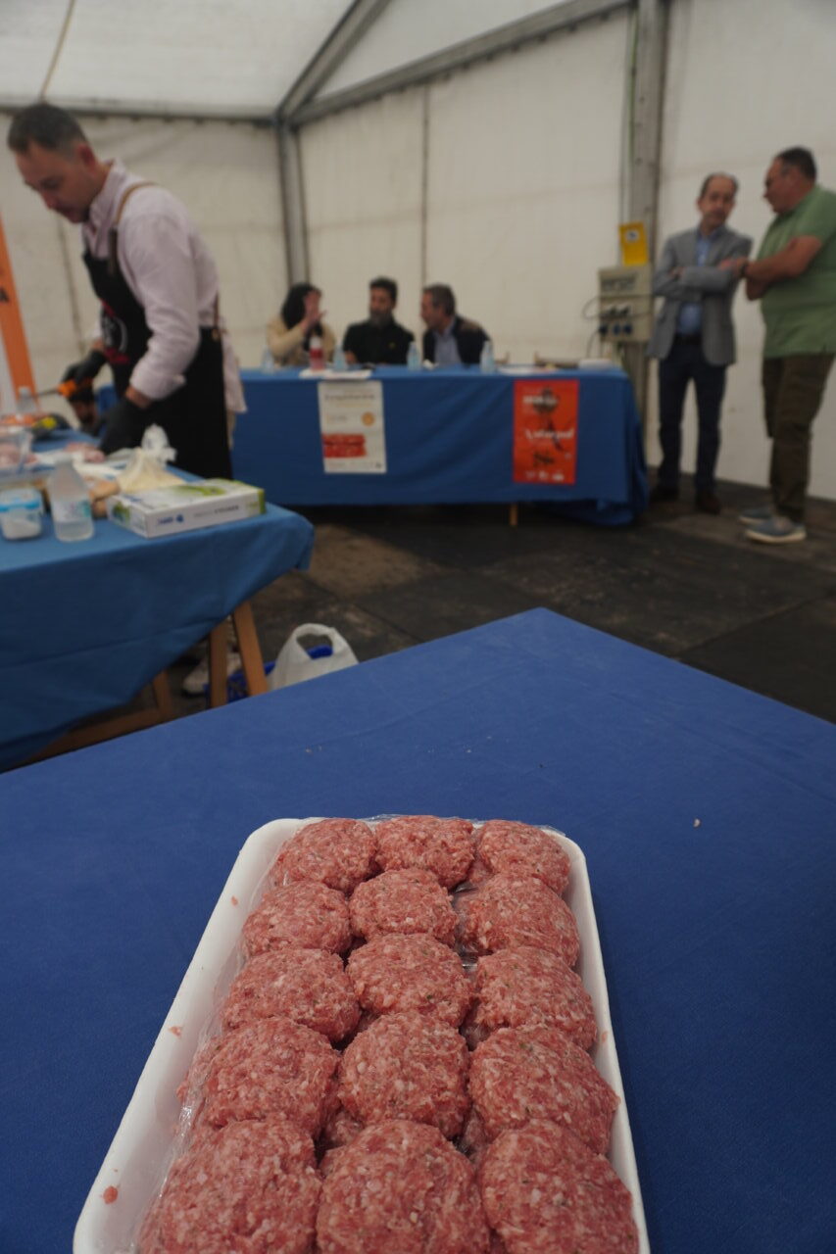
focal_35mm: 24
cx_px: 418
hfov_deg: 53.1
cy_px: 627
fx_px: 836
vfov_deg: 73.8
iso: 100
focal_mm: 16
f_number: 4.5
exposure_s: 1/80
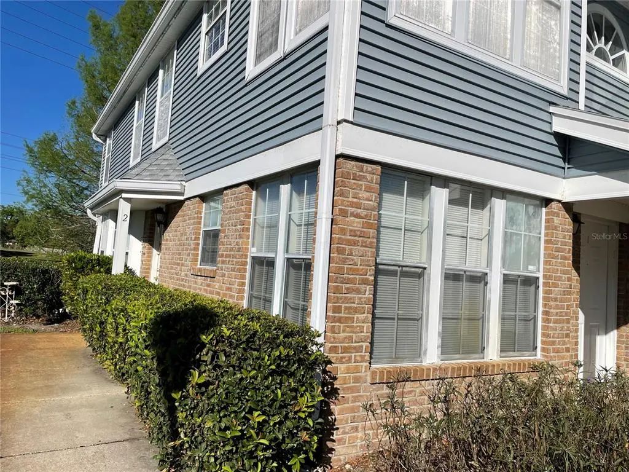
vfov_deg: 53.1
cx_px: 314
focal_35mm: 26
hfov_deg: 67.3
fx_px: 472
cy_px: 236
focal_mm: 4.2
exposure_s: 1/7813
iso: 32
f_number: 1.6
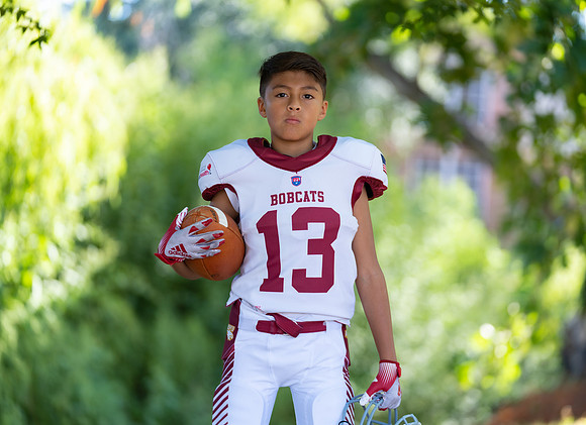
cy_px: 205
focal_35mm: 151
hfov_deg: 13.2
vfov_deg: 9.6
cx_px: 330
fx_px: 2530
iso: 200
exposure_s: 1/320
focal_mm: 138
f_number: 2.8
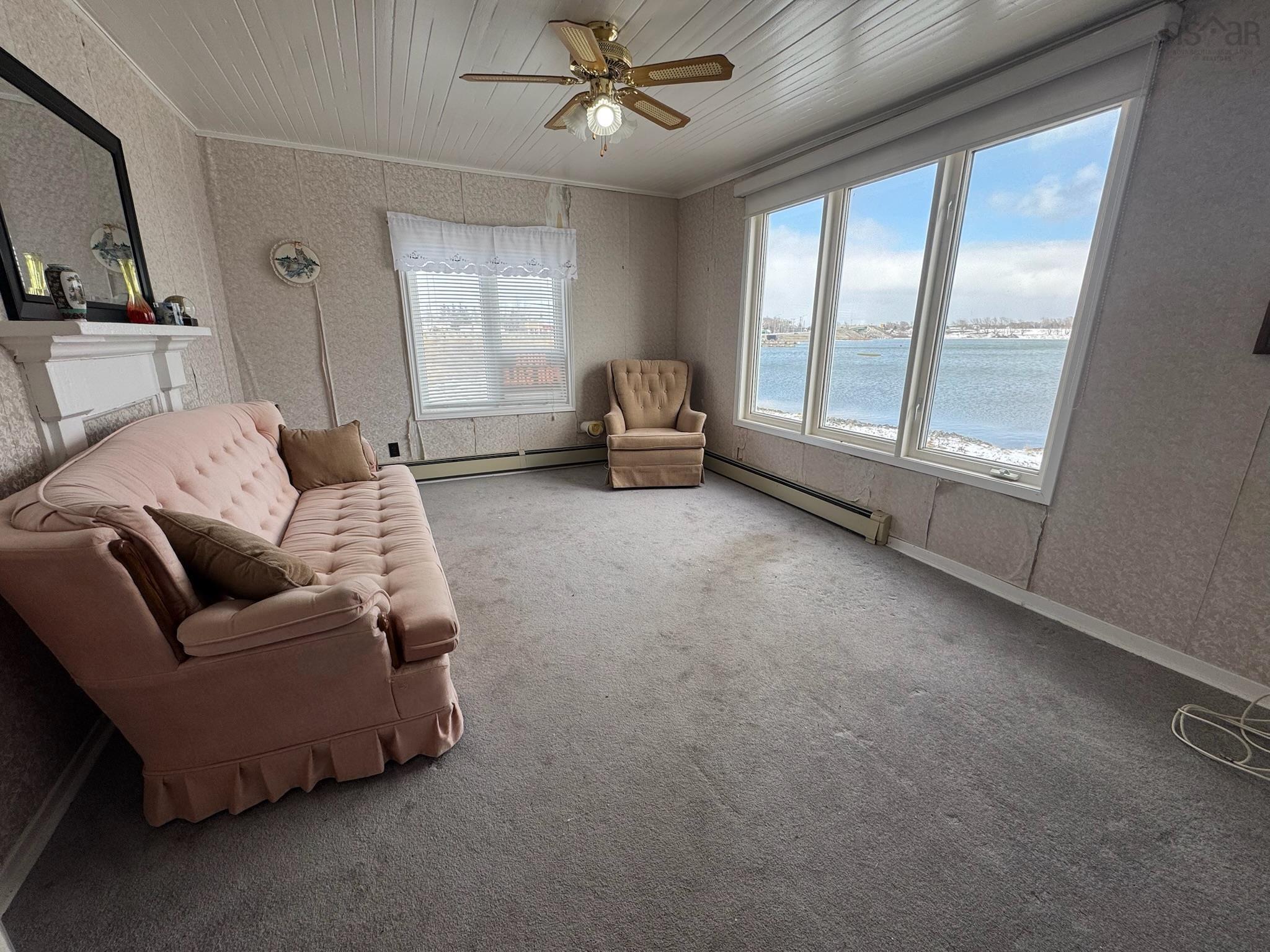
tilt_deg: -15.6
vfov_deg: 85.7
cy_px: 476
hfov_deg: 102.1
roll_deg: +0.4
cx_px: 635
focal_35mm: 14
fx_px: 514
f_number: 2.2
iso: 40
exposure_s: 1/267
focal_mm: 2.22
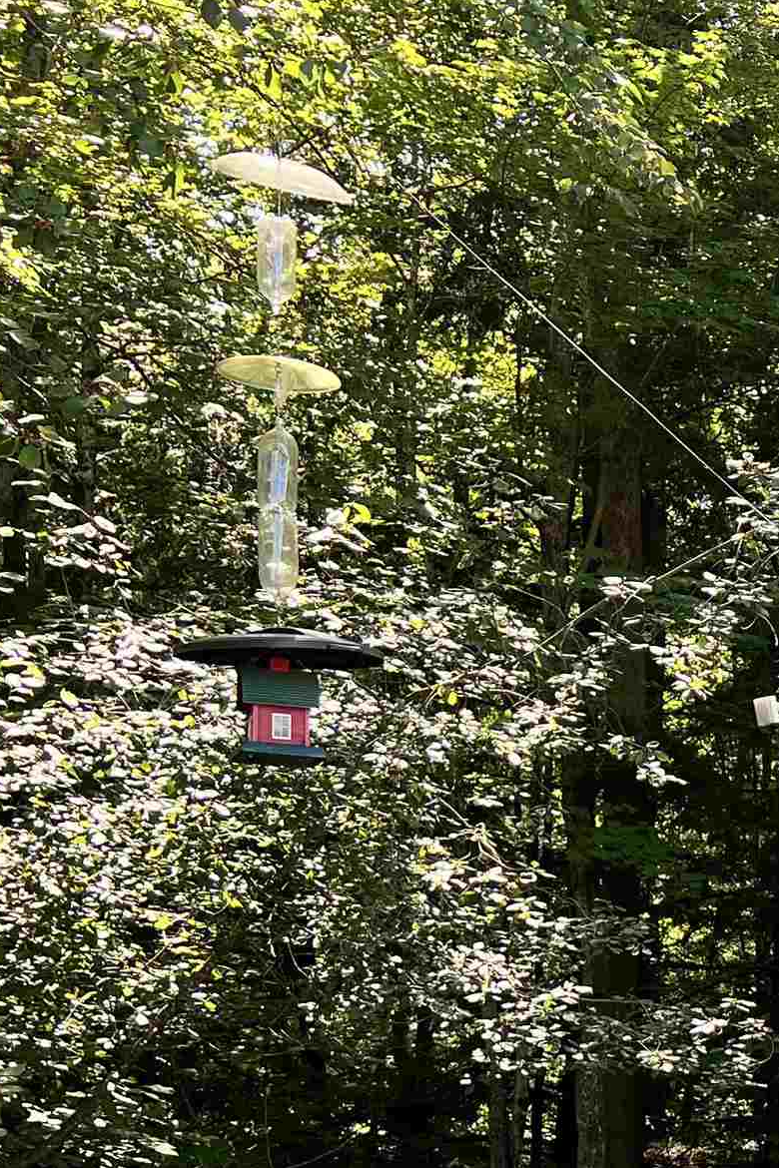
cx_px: 1521
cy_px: 1003
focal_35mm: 71
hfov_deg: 15.6
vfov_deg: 27.6
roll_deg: +0.1
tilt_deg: +0.1
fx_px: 2304
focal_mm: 5.7
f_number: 1.5
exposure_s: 1/387
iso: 50
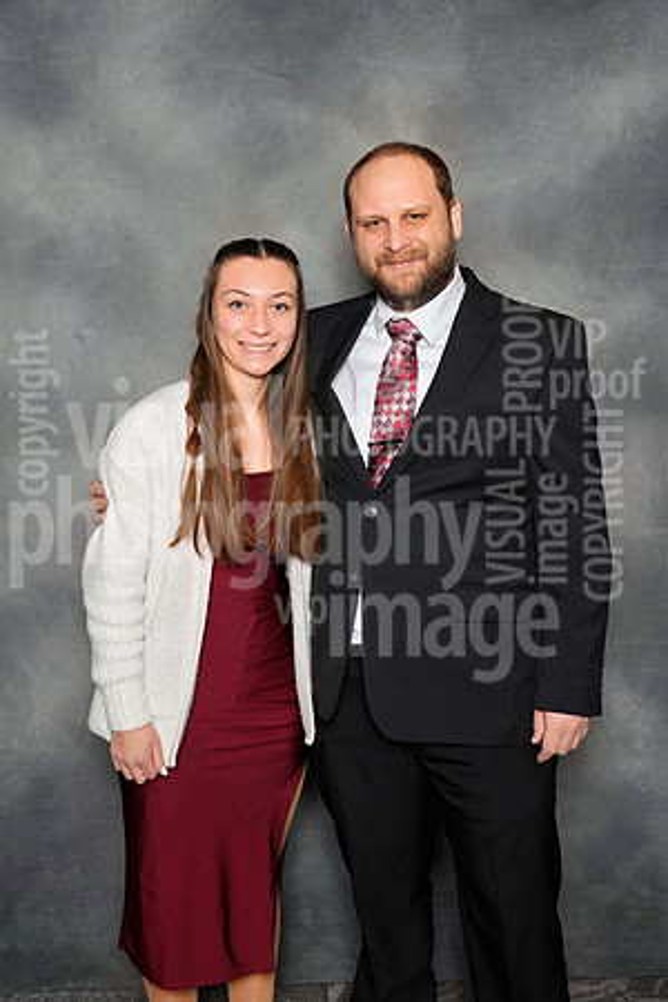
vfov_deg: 37.9
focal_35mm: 52
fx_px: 1461
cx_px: 334
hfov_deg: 25.8
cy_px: 501
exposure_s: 1/125
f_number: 8
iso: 400
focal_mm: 35
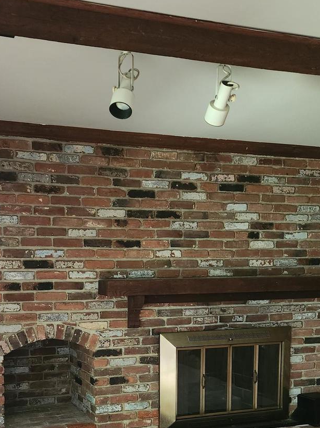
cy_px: 336
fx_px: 530
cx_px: 109
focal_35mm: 43
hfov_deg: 33.3
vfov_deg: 42.1
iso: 640
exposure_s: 1/24
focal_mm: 5.4
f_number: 1.8
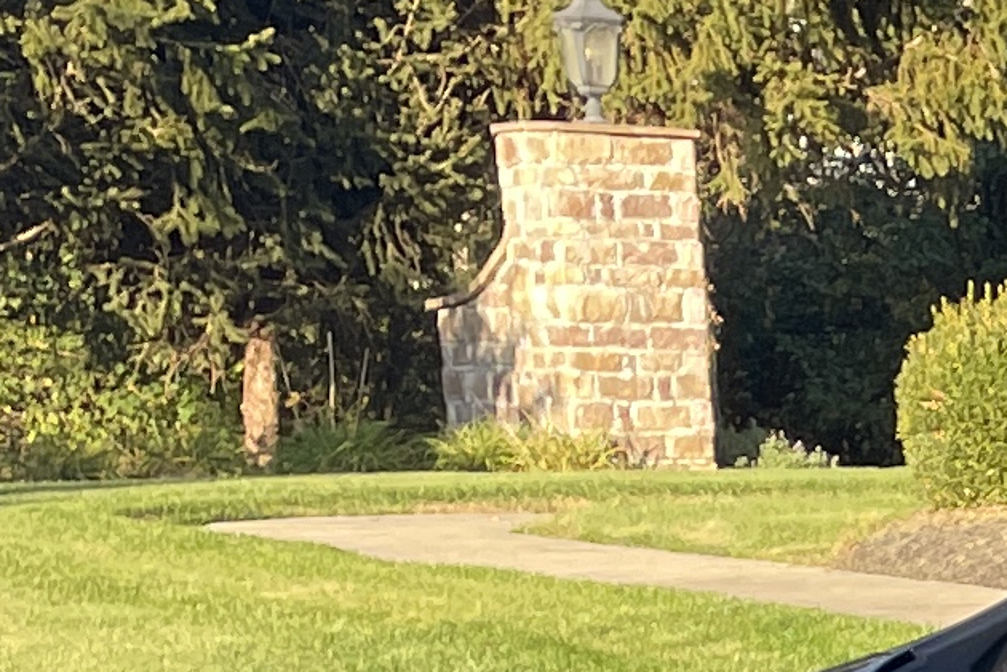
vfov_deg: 7.3
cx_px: 2243
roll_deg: -0.6
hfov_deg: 10.5
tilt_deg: -14.2
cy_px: 1757
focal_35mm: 173
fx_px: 4839
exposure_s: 1/274
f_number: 1.6
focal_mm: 4.2
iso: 32
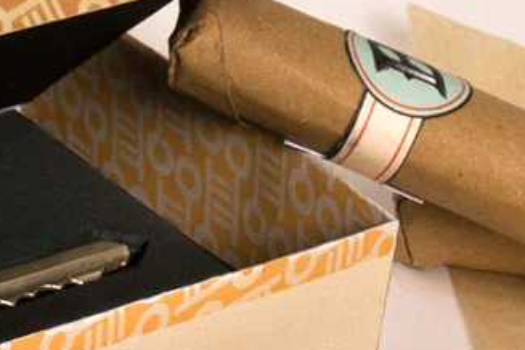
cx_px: 27
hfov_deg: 6.8
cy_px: 130
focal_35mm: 303
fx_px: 4416
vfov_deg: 4.5
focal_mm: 55
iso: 100
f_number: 32
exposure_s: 1/50
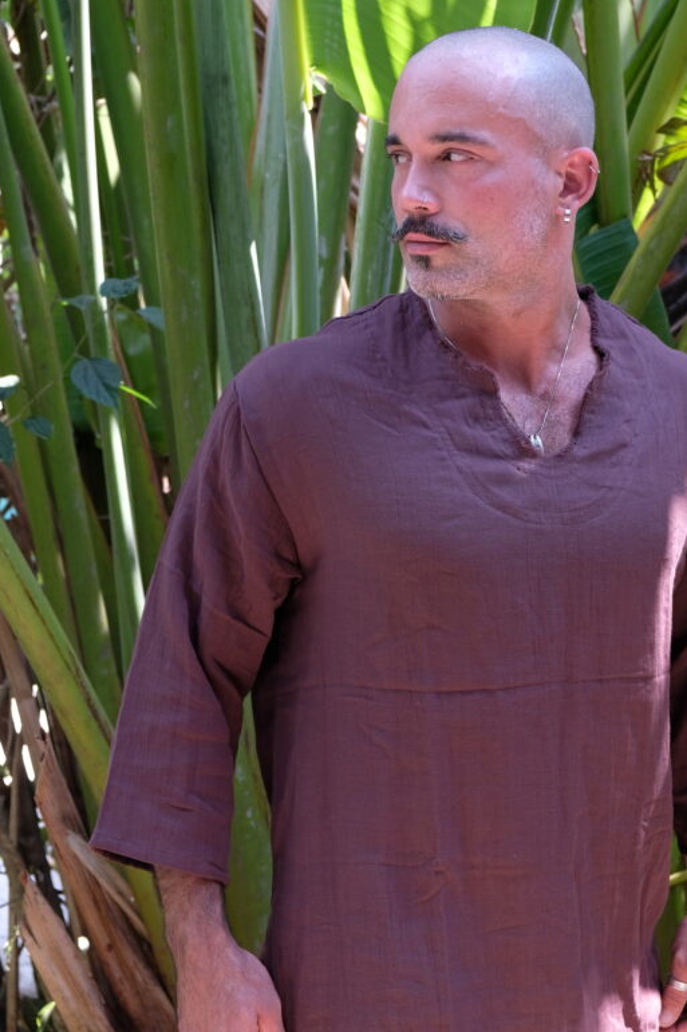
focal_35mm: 67
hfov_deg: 20.2
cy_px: 485
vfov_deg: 30.1
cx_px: 461
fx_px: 1919
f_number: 3.2
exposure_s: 1/200
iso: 320
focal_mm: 28.9
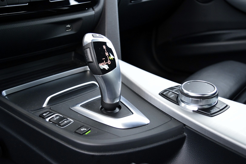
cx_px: 123
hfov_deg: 49.6
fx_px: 266
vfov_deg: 34.2
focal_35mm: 39
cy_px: 82
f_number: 4
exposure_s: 1/20
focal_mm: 26
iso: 800
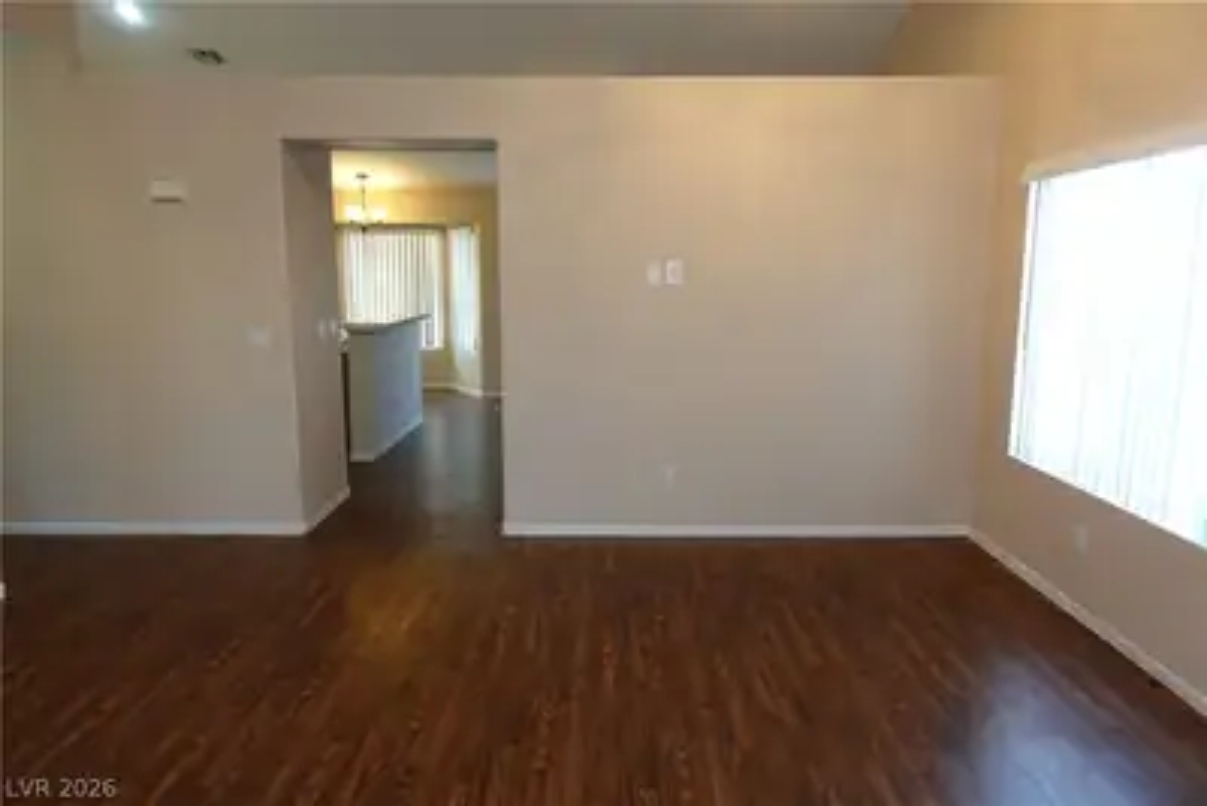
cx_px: 604
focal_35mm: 24
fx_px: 805
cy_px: 403
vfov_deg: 53.2
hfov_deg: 73.7
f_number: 1.8
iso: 160
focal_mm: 8.8
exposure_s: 1/30
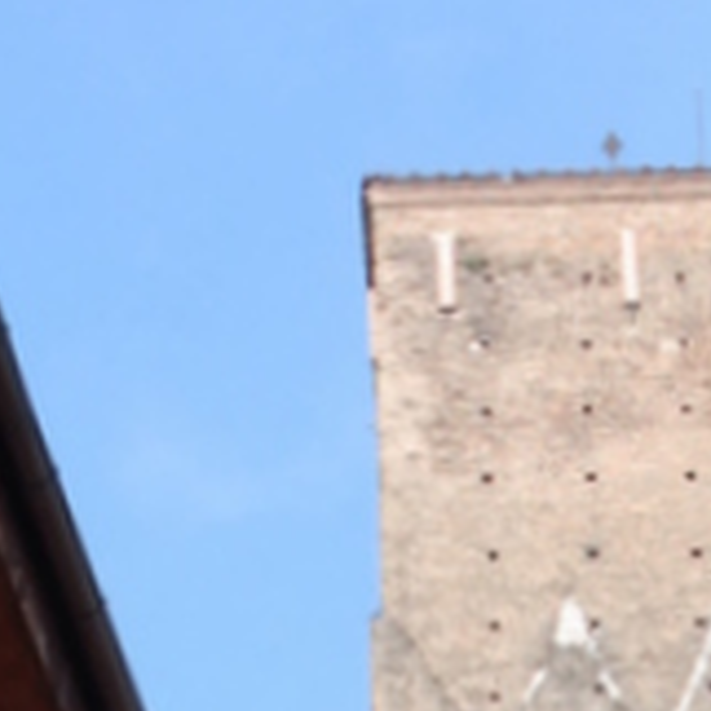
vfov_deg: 8.0
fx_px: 4710
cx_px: 852
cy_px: 1713
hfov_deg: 8.5
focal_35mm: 203
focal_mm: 25
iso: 100
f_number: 6.3
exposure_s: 1/160
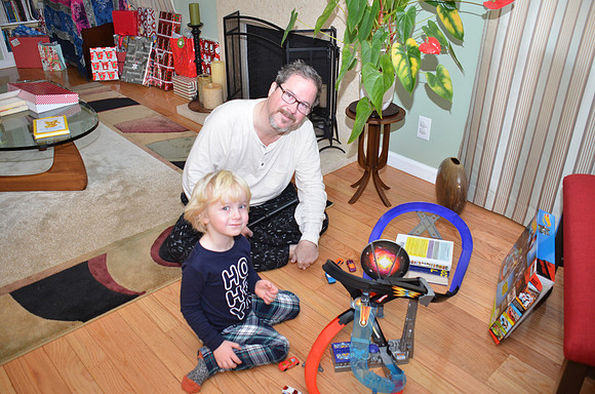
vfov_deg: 41.5
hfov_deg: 59.6
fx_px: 519
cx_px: 298
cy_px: 197
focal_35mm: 32
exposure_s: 1/60
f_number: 4
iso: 800
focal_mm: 21
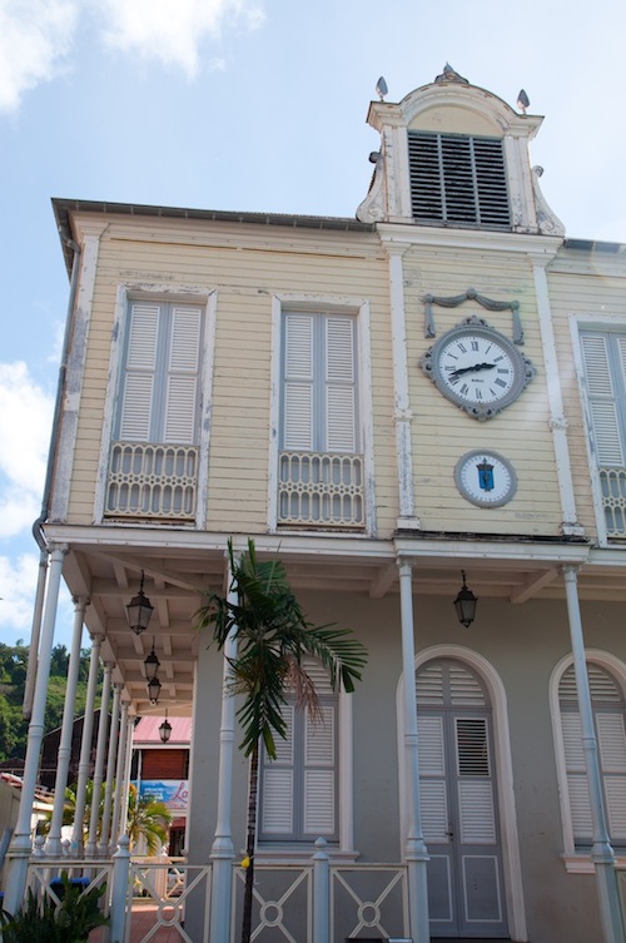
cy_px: 472
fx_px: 942
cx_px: 313
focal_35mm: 36
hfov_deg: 36.8
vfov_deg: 53.2
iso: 200
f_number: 10
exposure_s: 1/400
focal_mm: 24
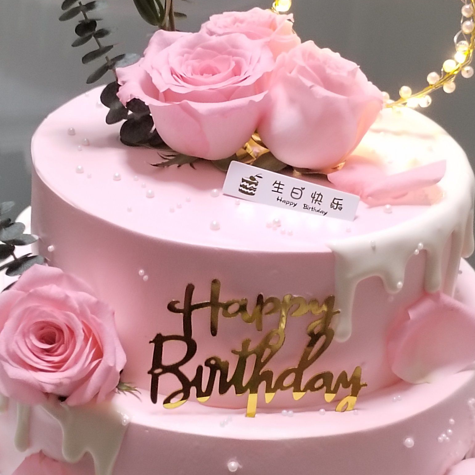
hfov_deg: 25.0
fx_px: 1071
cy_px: 240
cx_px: 237
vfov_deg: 25.0
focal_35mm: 69
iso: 402
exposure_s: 1/33.3
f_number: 1.8
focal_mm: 4.75
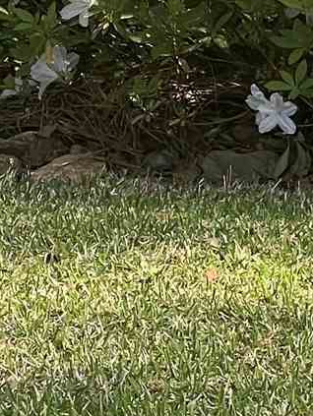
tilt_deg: -1.3
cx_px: 739
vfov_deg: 4.7
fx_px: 5044
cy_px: -47
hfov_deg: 3.5
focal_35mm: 419
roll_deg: +0.7
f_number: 2.8
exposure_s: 1/99
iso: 32
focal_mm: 9
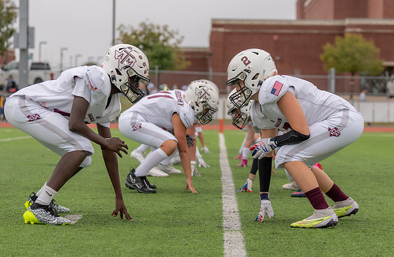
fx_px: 1198
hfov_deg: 18.7
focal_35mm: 110
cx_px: 224
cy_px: 112
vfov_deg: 12.3
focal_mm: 70
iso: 320
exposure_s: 1/1250
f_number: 2.8
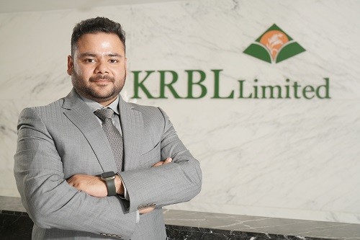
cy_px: 120
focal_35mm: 45
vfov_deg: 29.8
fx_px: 450
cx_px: 180
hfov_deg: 43.6
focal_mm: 45
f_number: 4.5
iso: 500
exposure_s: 1/200
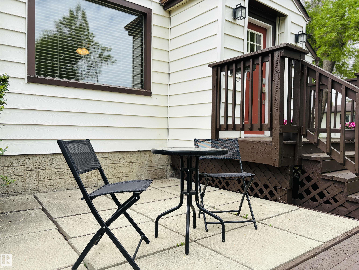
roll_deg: -0.3
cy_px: 135
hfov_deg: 67.3
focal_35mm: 26
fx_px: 270
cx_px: 180
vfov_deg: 53.1
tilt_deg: -0.8
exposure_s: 1/1155
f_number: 1.6
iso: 50
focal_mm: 5.96
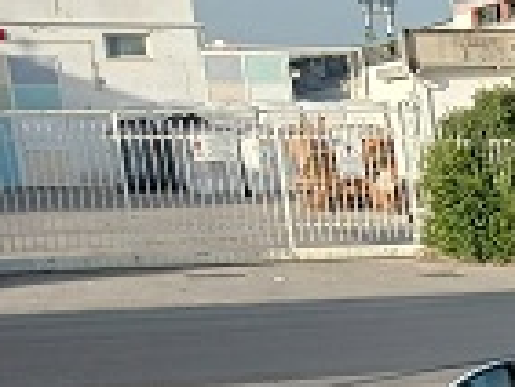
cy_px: 610
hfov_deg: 14.1
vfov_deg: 12.2
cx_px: 1063
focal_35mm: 115
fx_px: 1712
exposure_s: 1/398
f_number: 1.8
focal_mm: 3.98
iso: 20
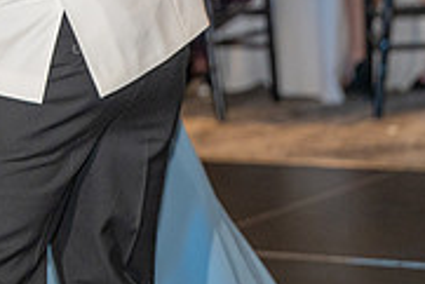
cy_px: -121
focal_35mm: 282
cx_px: -139
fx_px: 3332
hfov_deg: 7.2
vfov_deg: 4.9
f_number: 2.8
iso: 1000
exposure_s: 1/125
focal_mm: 88
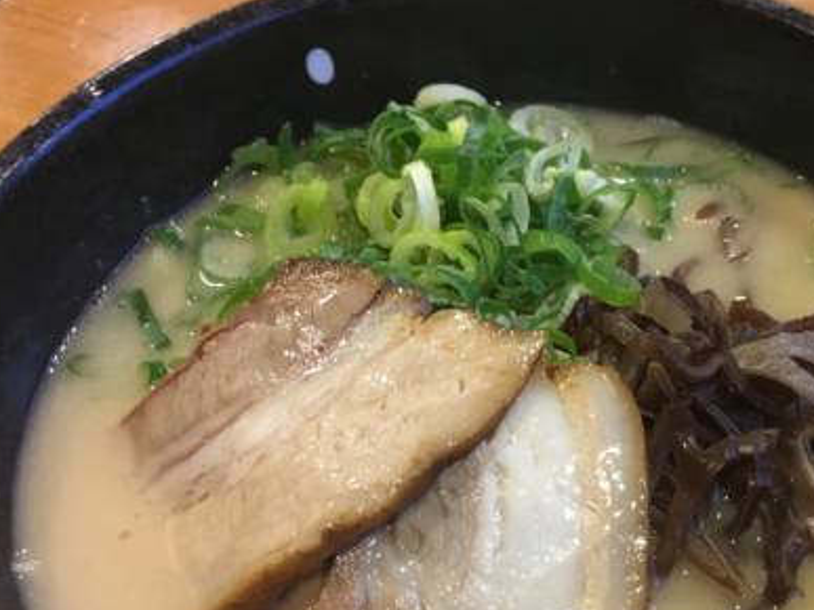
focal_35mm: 45
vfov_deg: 31.8
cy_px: 433
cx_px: 581
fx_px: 1058
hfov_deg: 41.2
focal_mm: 4.15
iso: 160
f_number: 2.2
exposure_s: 1/30
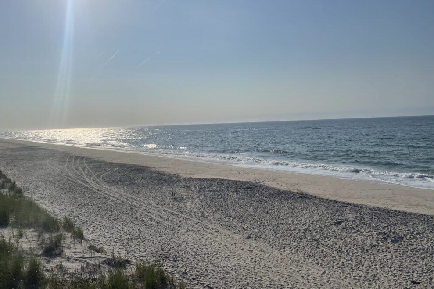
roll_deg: +2.3
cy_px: 140
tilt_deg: -2.9
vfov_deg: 46.4
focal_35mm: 28
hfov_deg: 65.5
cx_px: 213
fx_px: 337
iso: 40
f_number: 1.6
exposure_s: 1/20408
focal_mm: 4.2
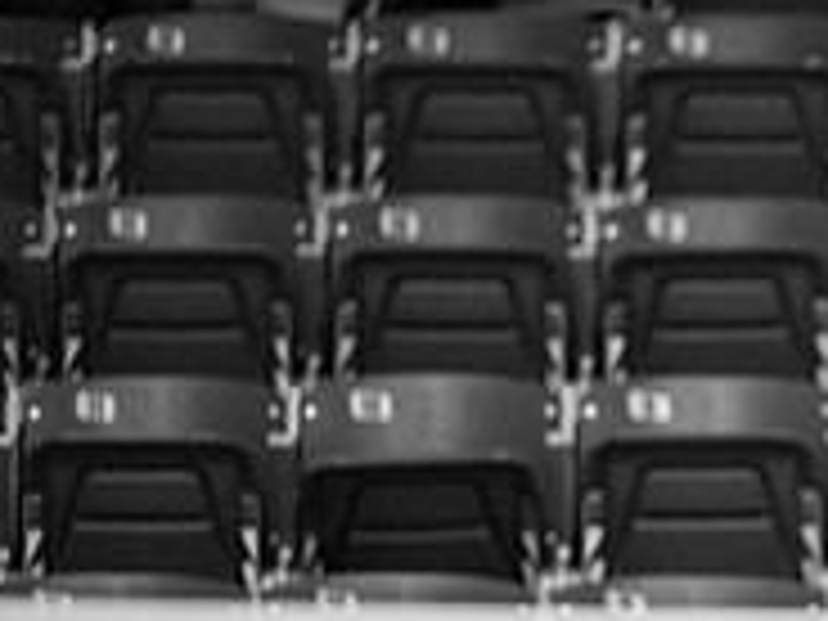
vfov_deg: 2.4
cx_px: 1274
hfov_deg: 3.3
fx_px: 14519
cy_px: 538
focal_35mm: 607
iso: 5000
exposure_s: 1/500
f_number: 2.8
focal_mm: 200
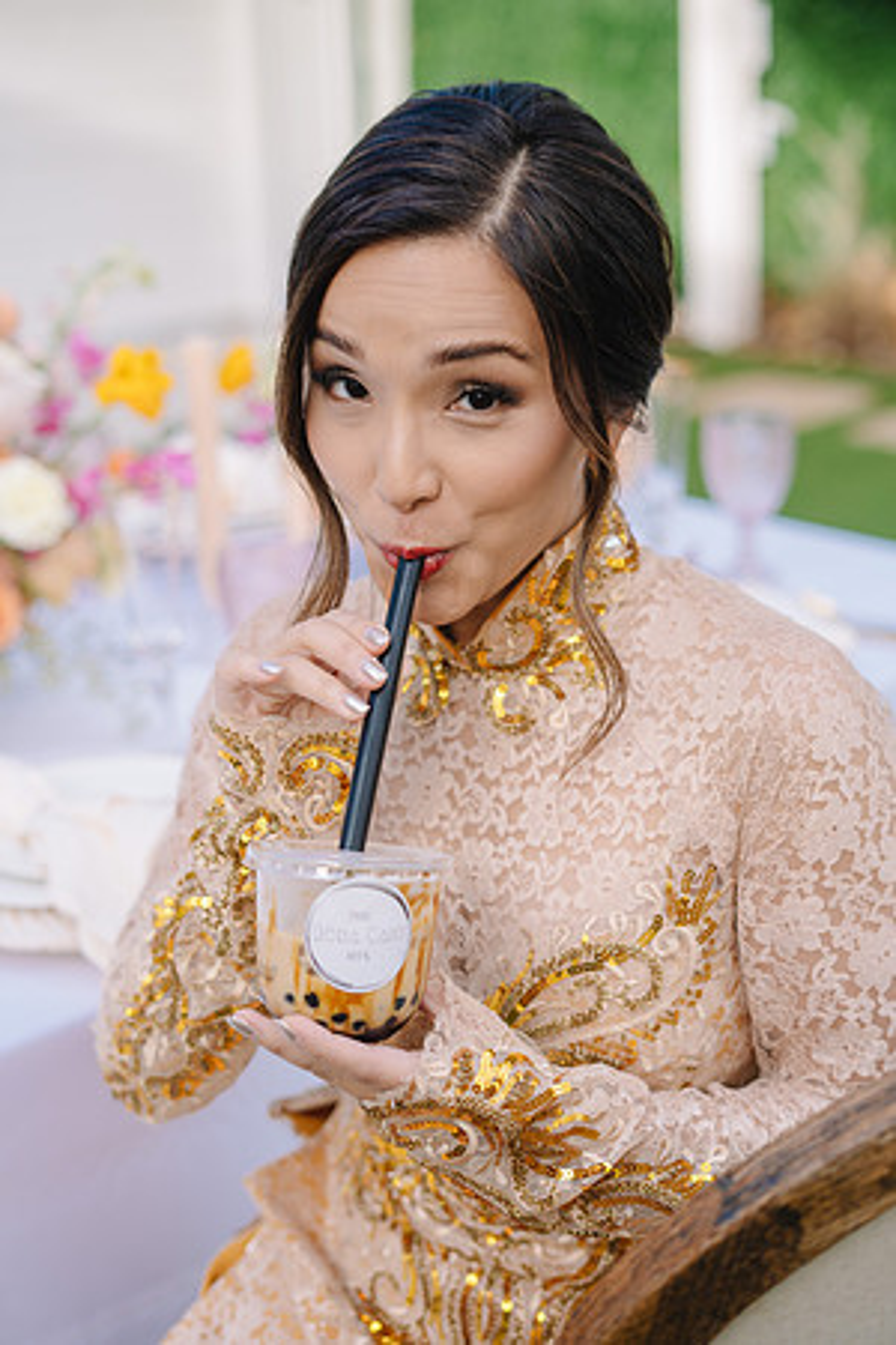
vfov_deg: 39.6
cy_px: 672
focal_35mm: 50
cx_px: 448
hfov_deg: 27.0
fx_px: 1867
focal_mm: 50
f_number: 2.5
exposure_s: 1/200
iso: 160
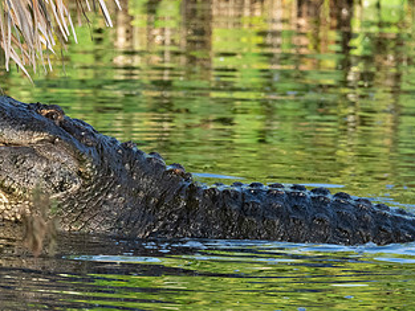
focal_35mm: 833
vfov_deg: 1.8
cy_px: 167
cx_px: 52
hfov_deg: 2.4
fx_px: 9990
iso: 2500
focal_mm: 400
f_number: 8
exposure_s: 1/1000
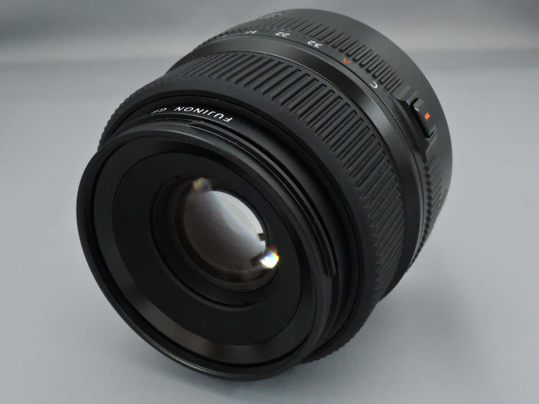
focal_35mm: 50
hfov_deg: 38.2
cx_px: 270
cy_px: 202
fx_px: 779
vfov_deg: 29.1
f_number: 5.6
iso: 1600
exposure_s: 1/125
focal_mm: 10.7
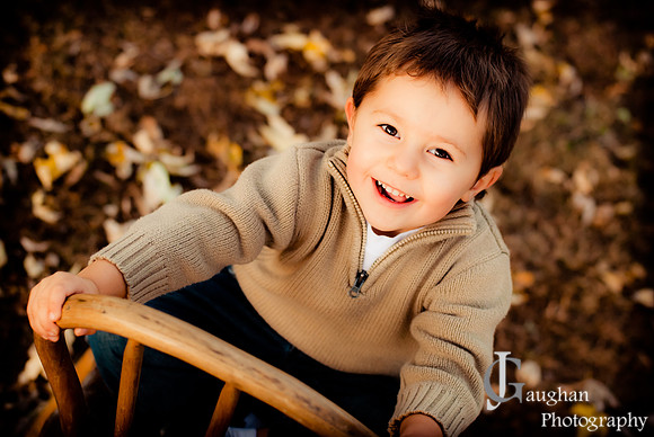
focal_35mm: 75
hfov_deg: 27.0
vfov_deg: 18.2
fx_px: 1364
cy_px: 218
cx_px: 327
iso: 400
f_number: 2.8
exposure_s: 1/125
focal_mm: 50
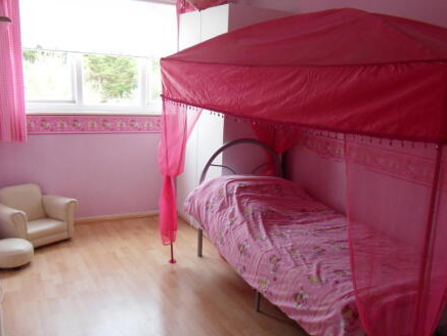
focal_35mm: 32
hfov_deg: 56.7
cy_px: 191
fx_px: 413
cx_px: 247
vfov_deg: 44.1
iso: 160
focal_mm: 4.2
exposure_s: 1/30
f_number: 3.3
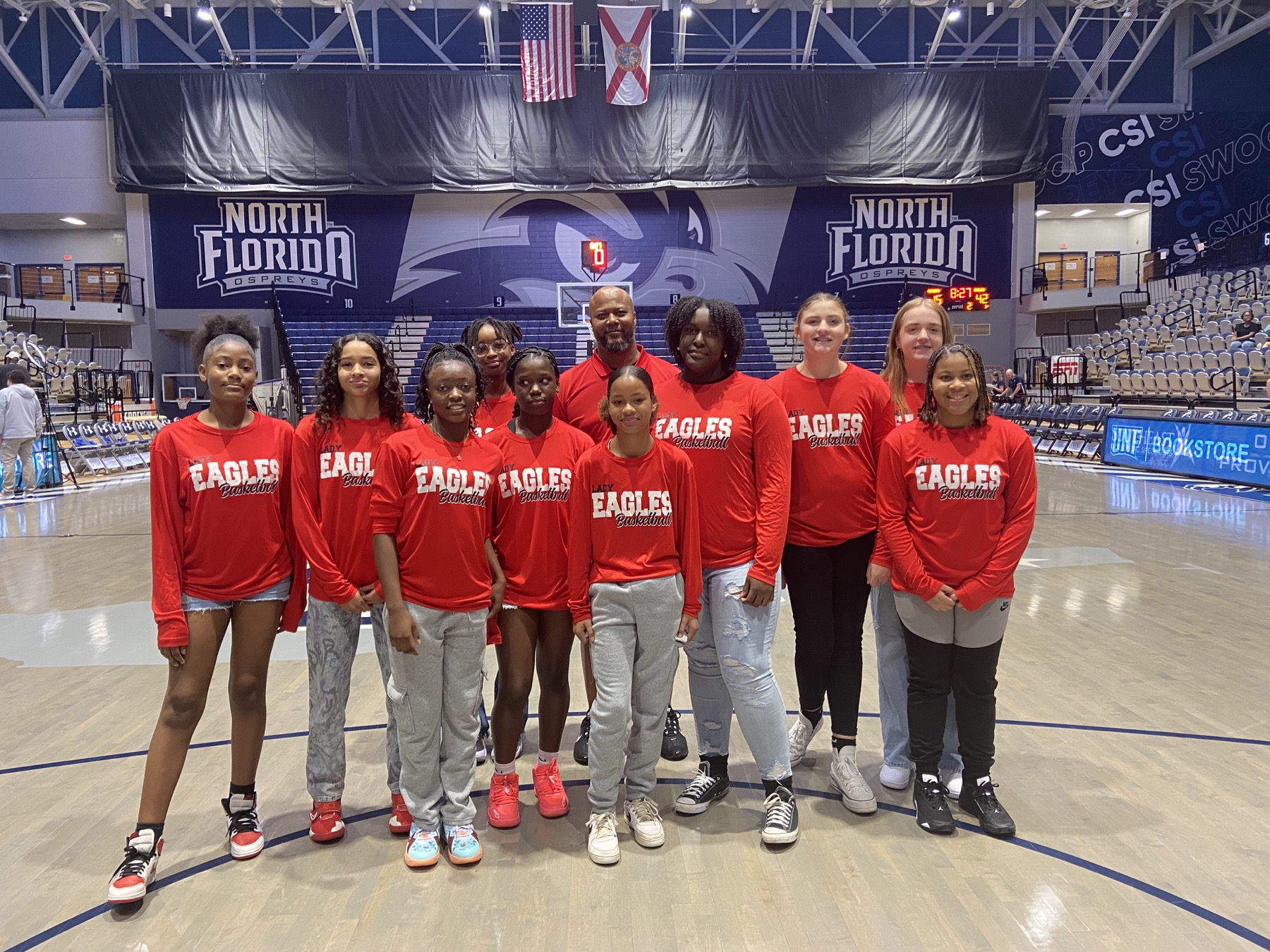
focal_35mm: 26
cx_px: 635
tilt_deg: -5.5
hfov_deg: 67.3
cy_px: 476
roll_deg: +0.2
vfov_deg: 53.1
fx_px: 954
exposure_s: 1/60
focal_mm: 4.25
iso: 160
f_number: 1.8
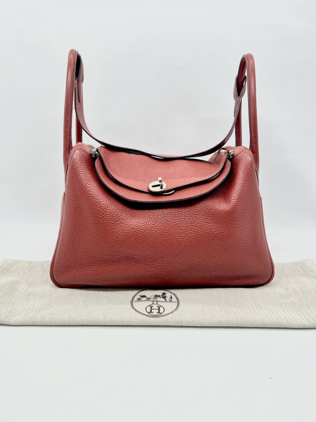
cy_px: 211
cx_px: 158
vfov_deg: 67.3
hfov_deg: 53.1
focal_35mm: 26
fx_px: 316
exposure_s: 1/100
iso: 40
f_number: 1.5
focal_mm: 5.7
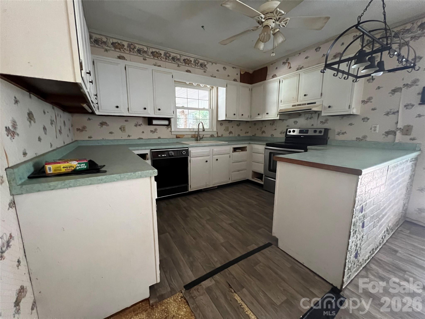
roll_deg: +0.1
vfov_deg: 89.9
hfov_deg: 106.2
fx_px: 160
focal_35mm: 13
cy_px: 160
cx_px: 212
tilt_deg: -9.4
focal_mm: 1.57
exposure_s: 1/60
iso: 1000
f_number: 1.8
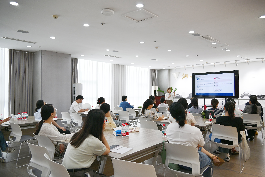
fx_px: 199
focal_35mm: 27
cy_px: 88
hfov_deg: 67.4
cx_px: 132
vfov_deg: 47.9
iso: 250
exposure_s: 1/125
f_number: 3.5
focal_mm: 18
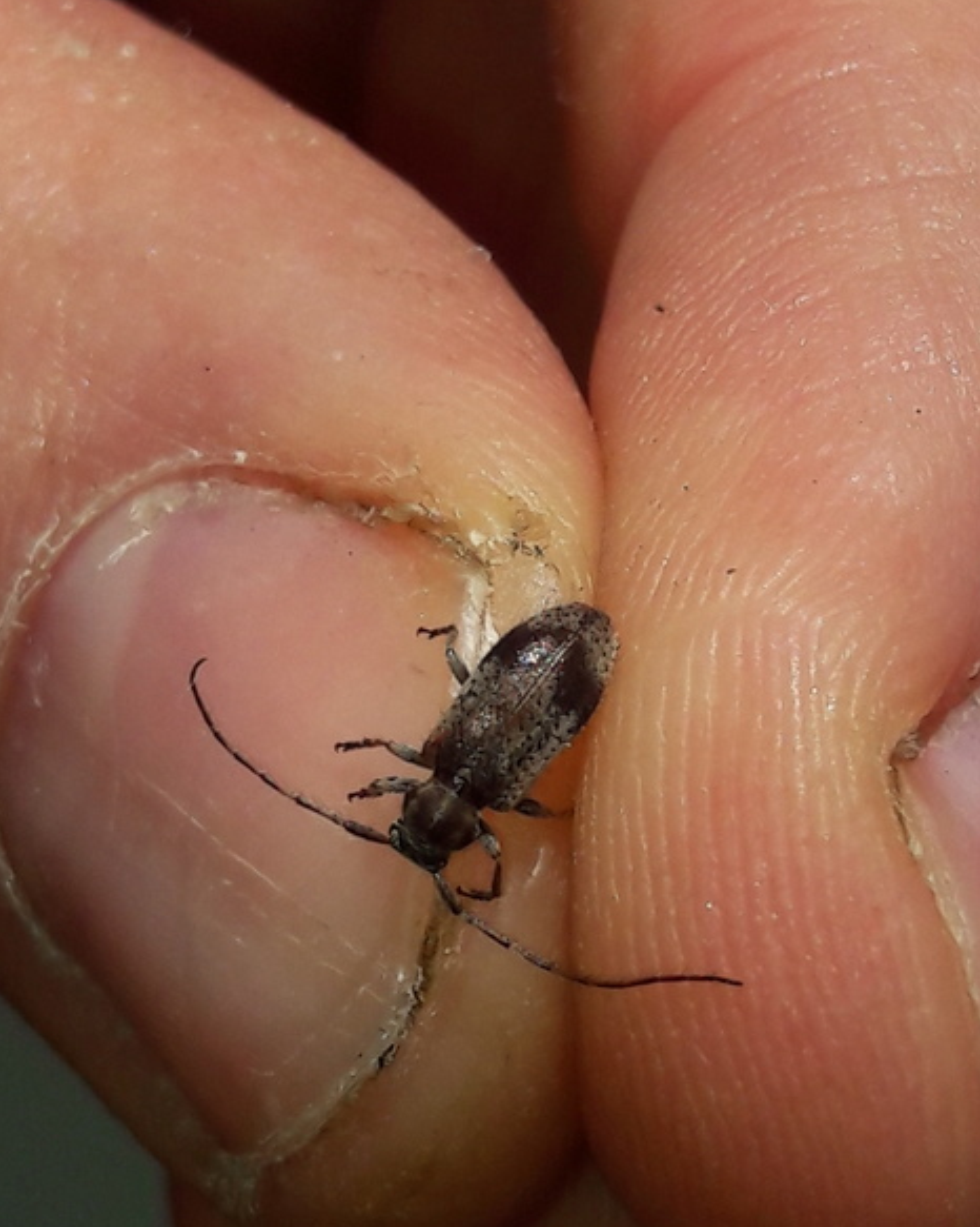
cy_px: 596
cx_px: 496
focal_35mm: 30
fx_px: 1088
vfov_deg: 58.8
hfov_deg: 48.5
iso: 40
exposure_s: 1/2841
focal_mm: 3.7
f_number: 1.9
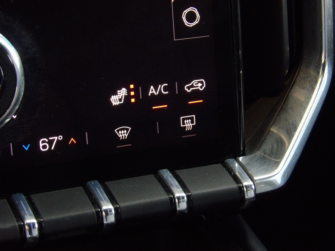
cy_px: 126
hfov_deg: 19.3
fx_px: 987
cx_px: 168
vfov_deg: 14.5
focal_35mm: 102
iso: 800
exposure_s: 1/24
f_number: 4.2
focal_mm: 18.2
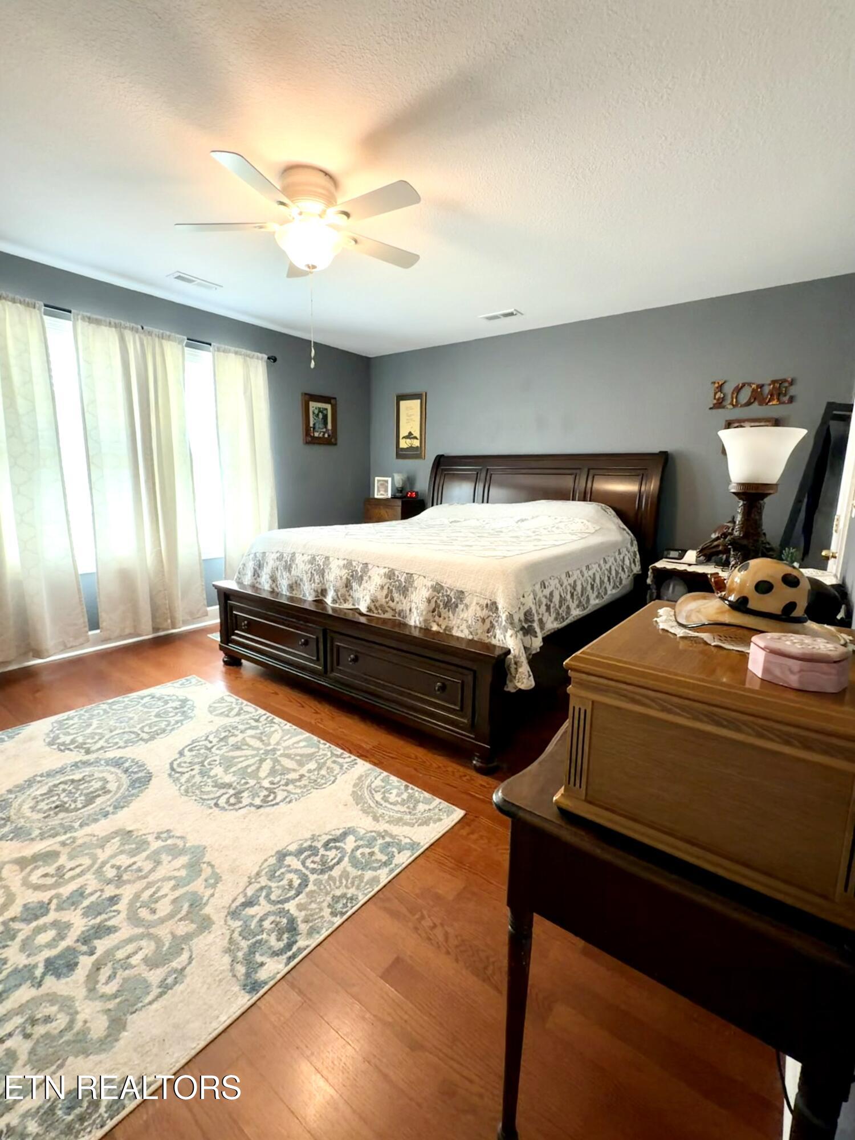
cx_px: 428
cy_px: 570
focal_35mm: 14
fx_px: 461
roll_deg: +0.7
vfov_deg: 102.1
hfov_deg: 85.7
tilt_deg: -8.6
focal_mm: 2.22
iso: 25
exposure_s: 1/60
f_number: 2.2
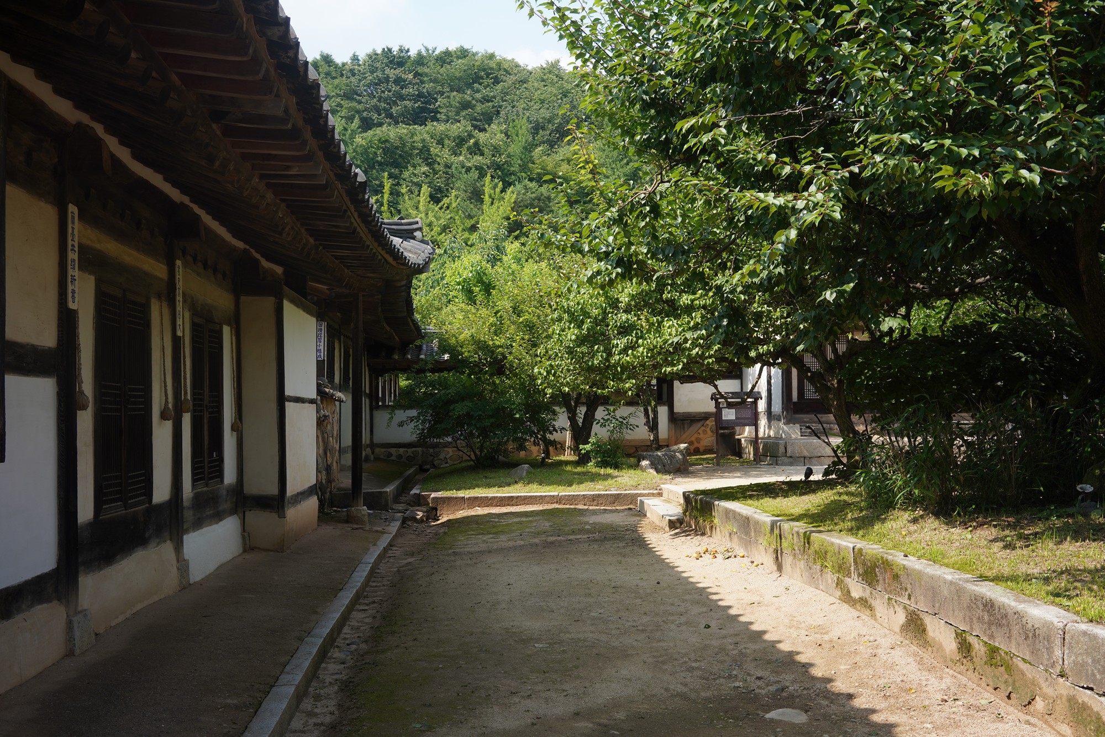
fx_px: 1074
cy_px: 368
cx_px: 552
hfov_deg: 54.4
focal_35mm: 35
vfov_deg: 37.9
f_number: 9
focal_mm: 35
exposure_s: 1/200
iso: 250
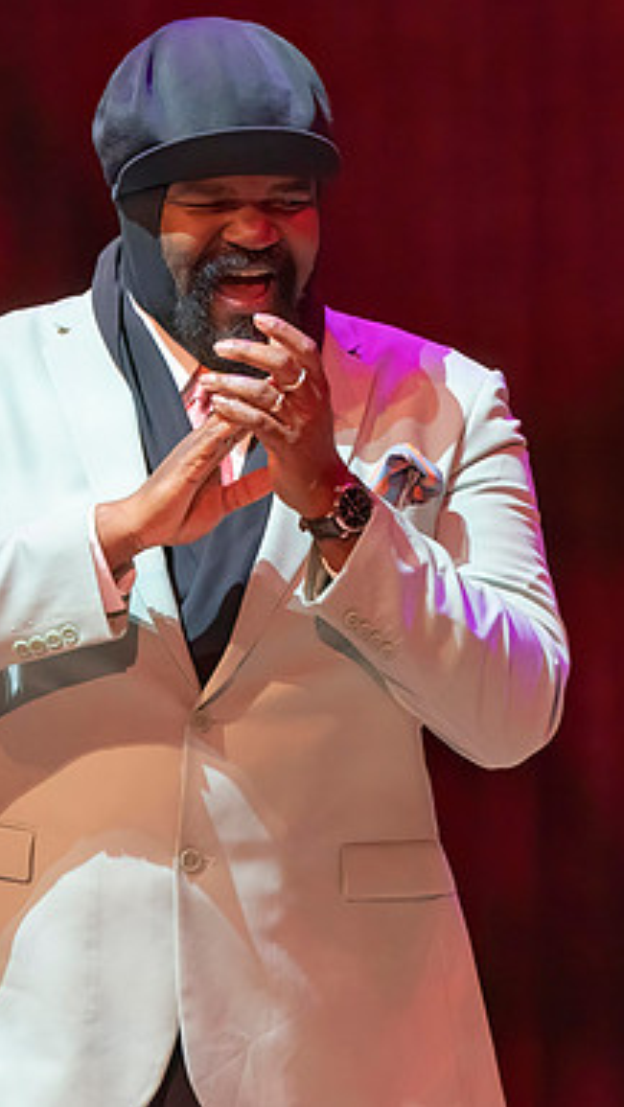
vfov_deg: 2.9
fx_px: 21499
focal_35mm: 732
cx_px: 67
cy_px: 605
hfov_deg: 1.7
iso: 5000
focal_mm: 348
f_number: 5.6
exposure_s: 1/320
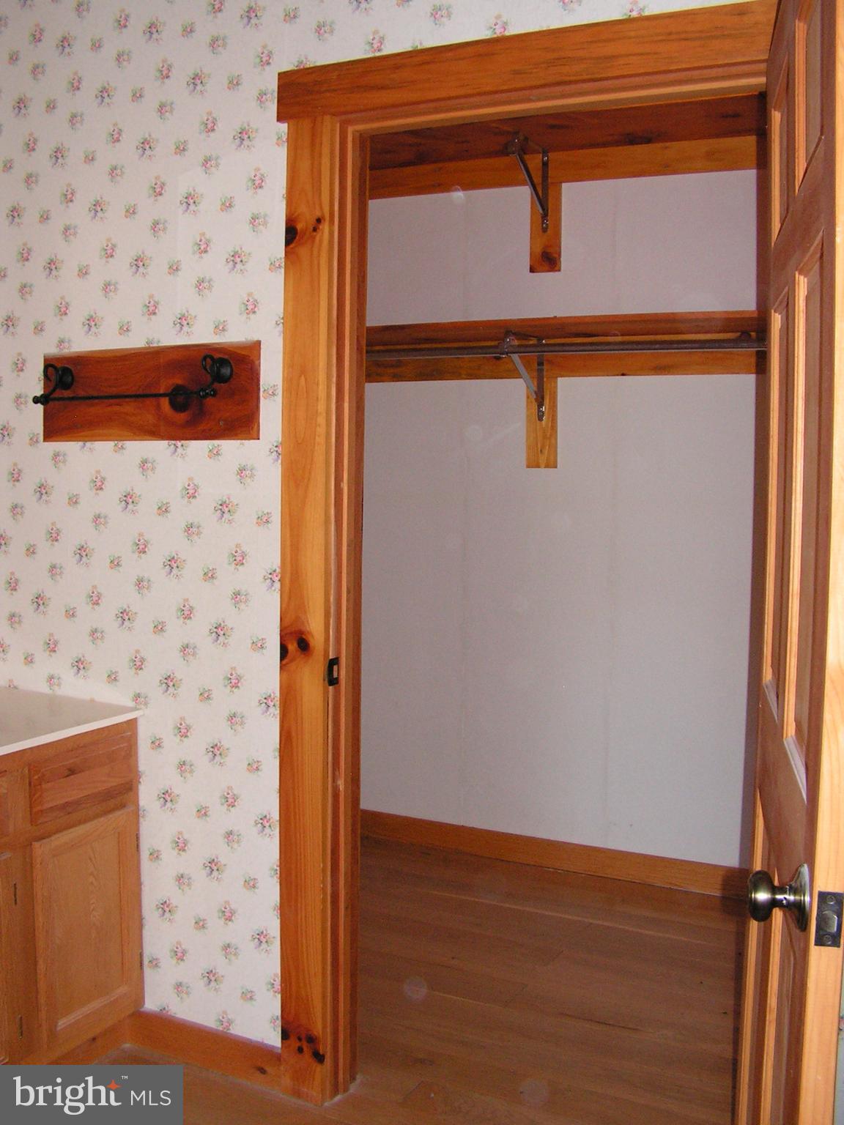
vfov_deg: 51.4
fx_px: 1170
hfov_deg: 39.7
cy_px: 562
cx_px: 422
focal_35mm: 36
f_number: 3.2
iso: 200
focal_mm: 6
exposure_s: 1/40
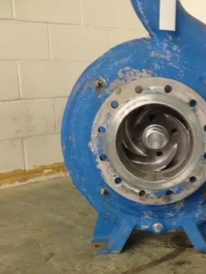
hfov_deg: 24.9
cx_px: 160
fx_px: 460
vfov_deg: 33.0
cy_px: 173
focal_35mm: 58
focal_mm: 4.28
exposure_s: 1/20
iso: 125
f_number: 2.4
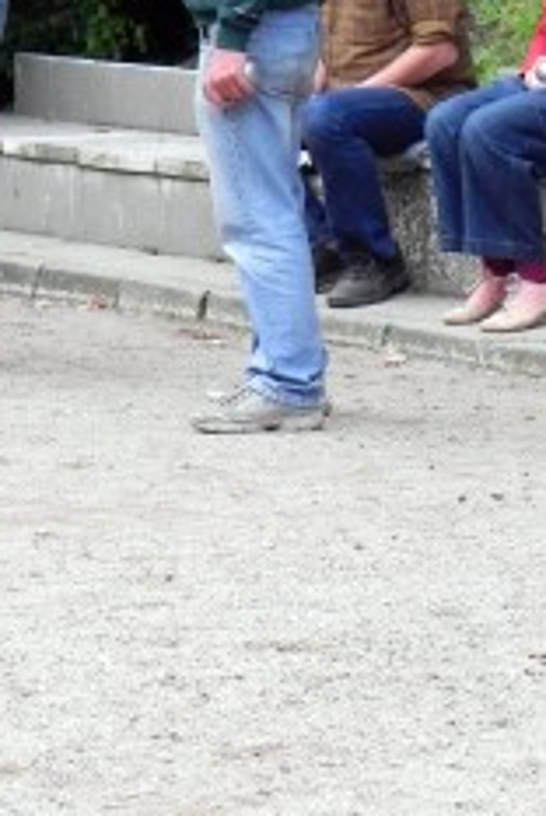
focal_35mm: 276
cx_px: 18
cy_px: 32
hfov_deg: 5.0
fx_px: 6260
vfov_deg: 7.4
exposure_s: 1/73.6
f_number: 4.5
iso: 160
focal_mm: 23
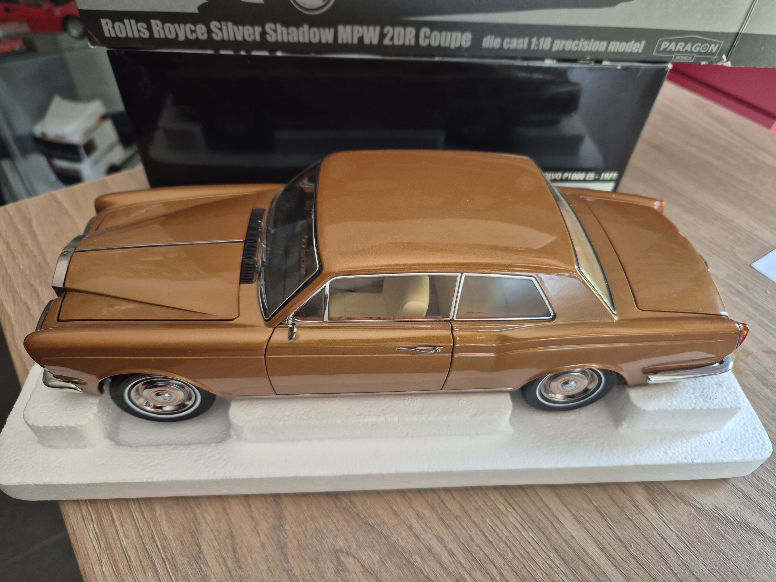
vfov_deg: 58.9
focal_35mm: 23
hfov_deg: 73.9
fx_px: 516
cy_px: 291
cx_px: 388
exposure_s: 1/100
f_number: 1.8
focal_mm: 5.4
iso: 250
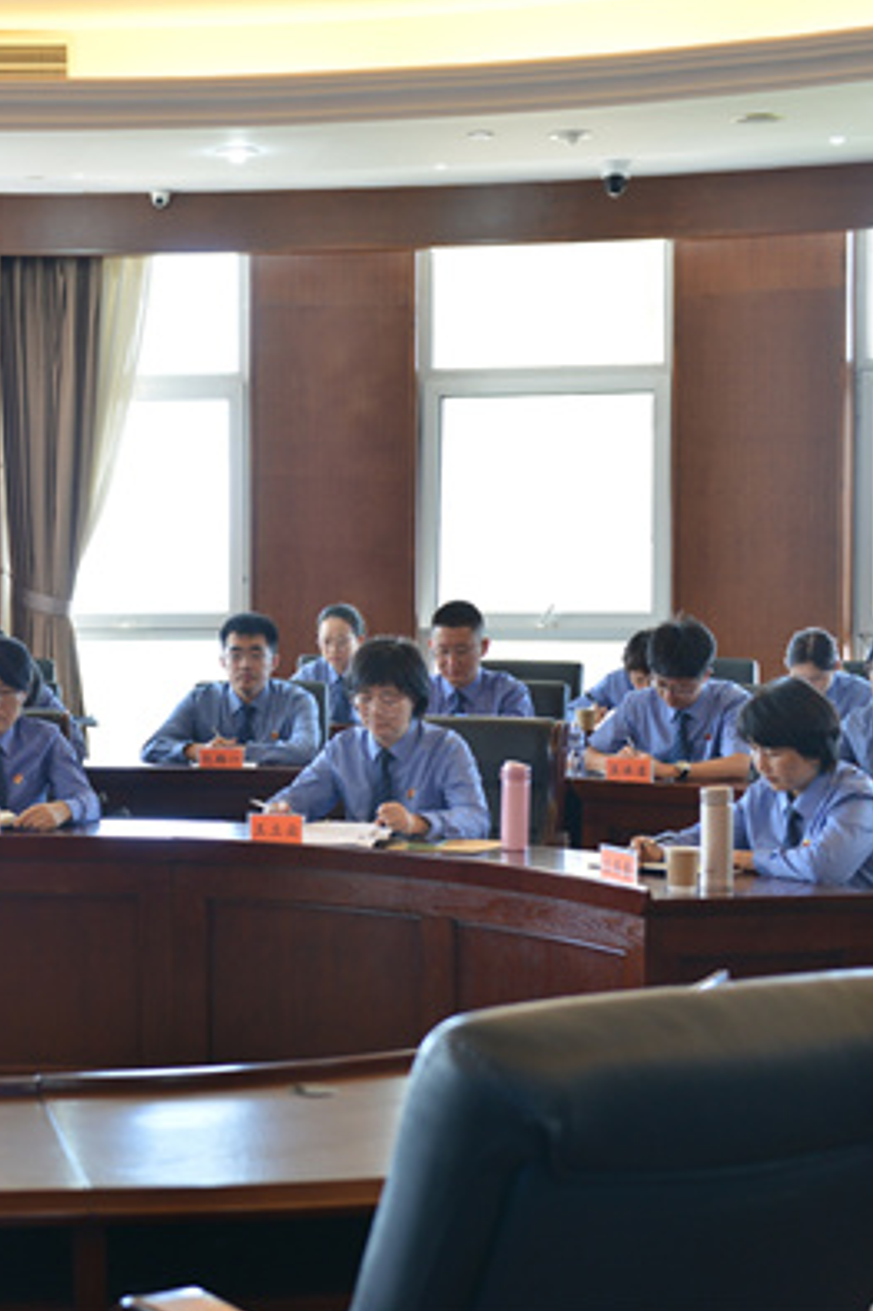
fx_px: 2657
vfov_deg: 27.7
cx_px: 17
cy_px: 654
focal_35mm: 73
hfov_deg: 18.2
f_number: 4
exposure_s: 1/60
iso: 400
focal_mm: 48
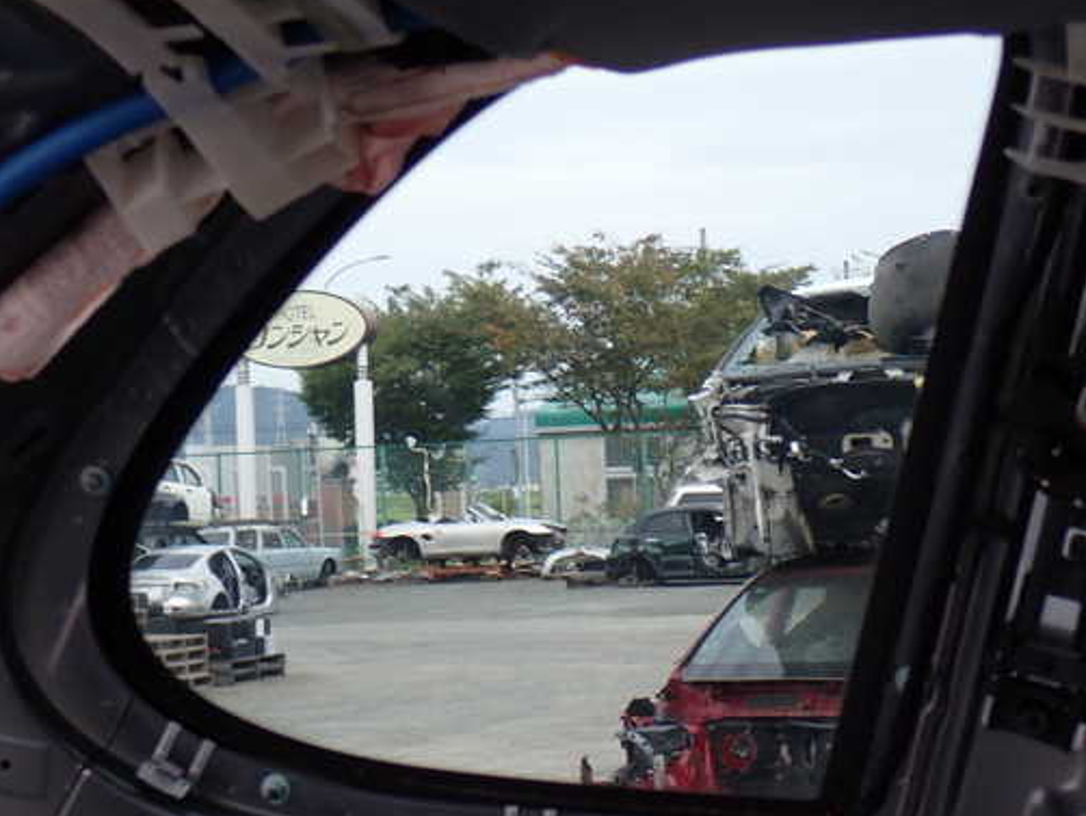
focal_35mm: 98
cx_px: 575
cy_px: 407
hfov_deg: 20.0
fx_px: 3076
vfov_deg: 15.1
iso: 200
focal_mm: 14.62
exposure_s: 1/80
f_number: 4.3
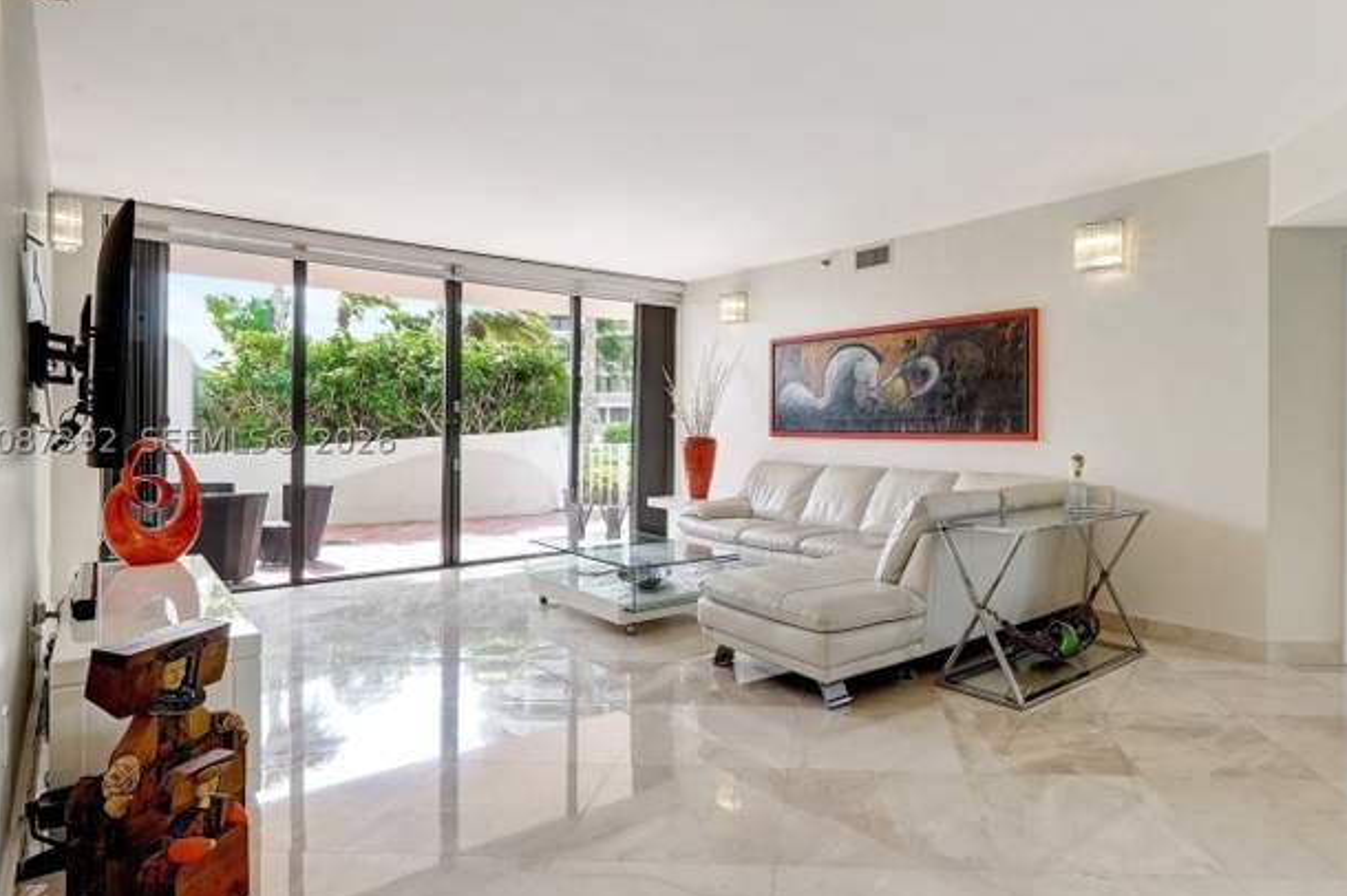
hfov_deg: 78.6
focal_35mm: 22
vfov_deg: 57.9
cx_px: 804
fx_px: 810
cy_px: 438
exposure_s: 1/20
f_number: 13
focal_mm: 16.5
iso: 640
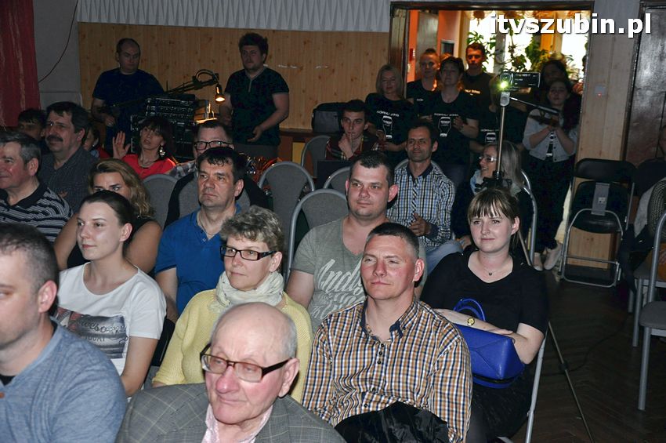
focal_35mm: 45
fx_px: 832
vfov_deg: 29.8
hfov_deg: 43.6
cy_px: 222
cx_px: 333
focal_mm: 30
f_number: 4.2
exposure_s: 1/60
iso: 1000
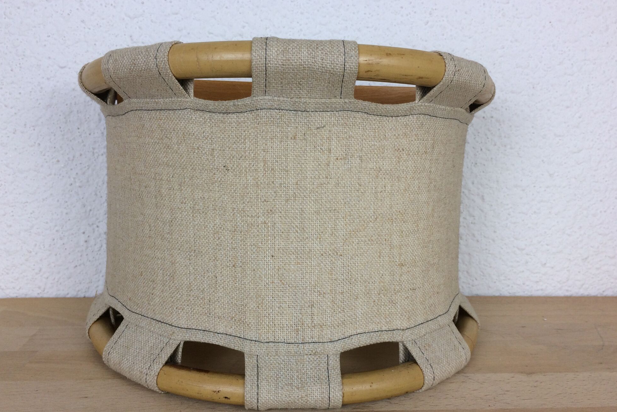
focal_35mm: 31
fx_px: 531
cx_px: 306
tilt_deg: -11.7
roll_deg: -0.6
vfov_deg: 42.3
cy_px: 218
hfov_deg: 60.3
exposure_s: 1/100
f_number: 2.2
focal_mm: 4.15
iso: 50
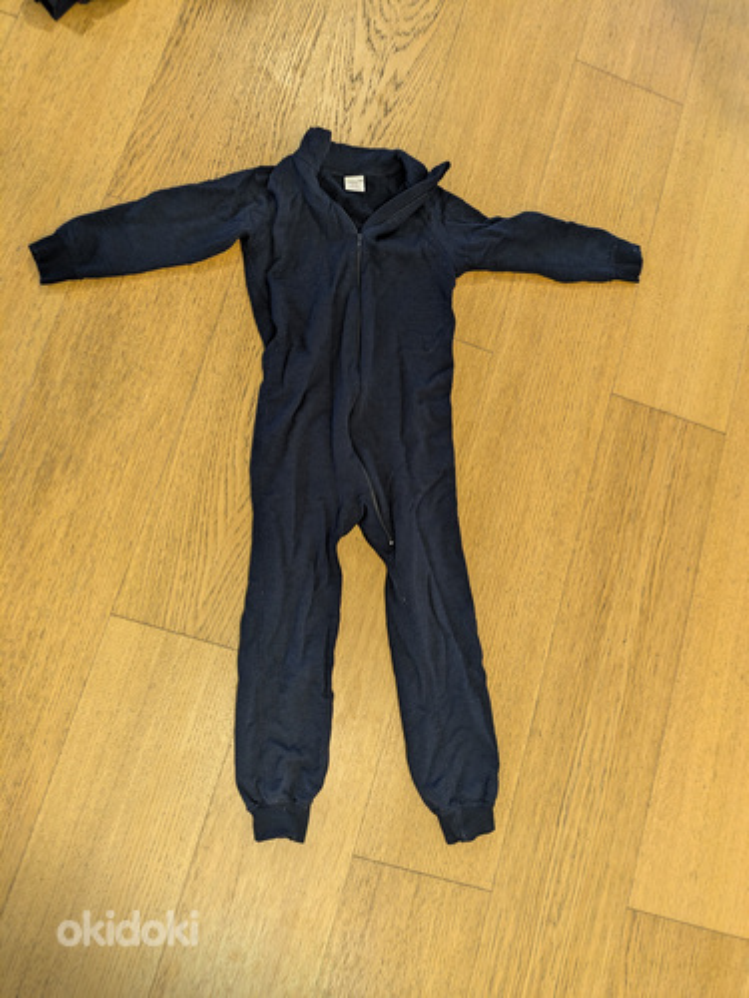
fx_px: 721
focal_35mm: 25
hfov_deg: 54.9
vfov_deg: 69.4
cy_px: 499
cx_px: 374
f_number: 1.89
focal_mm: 5.43
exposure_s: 1/25
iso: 170
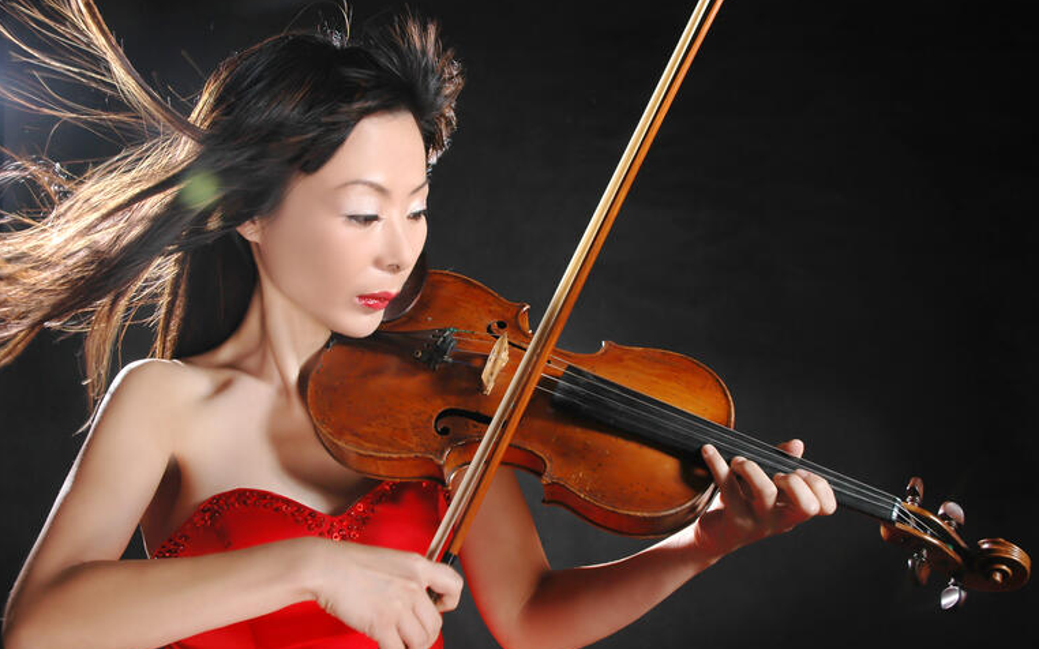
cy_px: 341
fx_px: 1090
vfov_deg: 33.1
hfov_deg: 50.9
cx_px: 520
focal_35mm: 39
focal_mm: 25
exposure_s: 1/80
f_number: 8
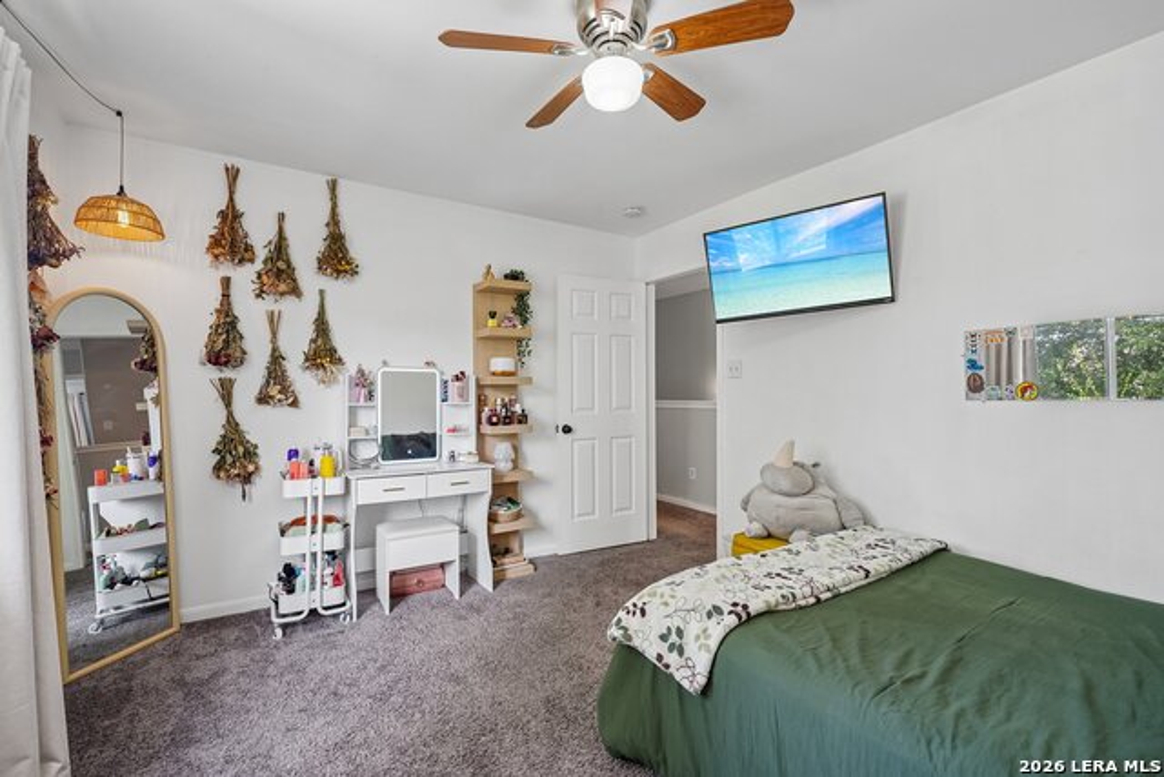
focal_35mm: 16
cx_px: 582
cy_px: 388
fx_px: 517
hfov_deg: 96.7
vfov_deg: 73.8
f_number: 8
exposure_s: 1/20
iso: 400
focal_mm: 16
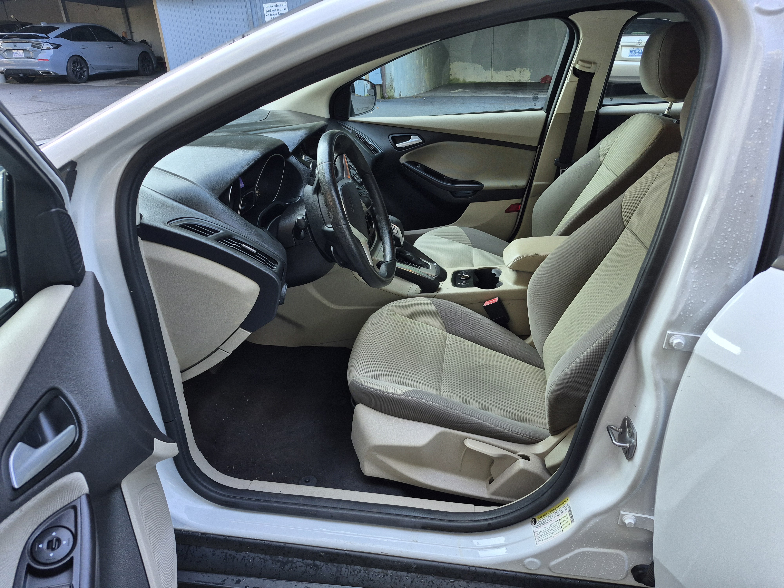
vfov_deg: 58.9
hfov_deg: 73.9
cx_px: 392
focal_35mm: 23
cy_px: 294
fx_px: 521
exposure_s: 1/180
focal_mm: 5.4
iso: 100
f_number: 1.8
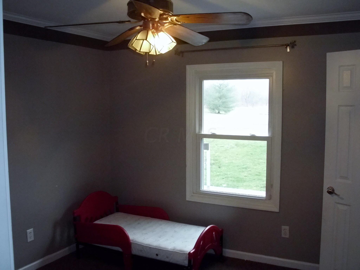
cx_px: 180
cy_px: 135
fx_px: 395
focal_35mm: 38
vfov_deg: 37.7
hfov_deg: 49.0
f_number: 2.9
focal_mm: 6.3
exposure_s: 1/60
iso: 800
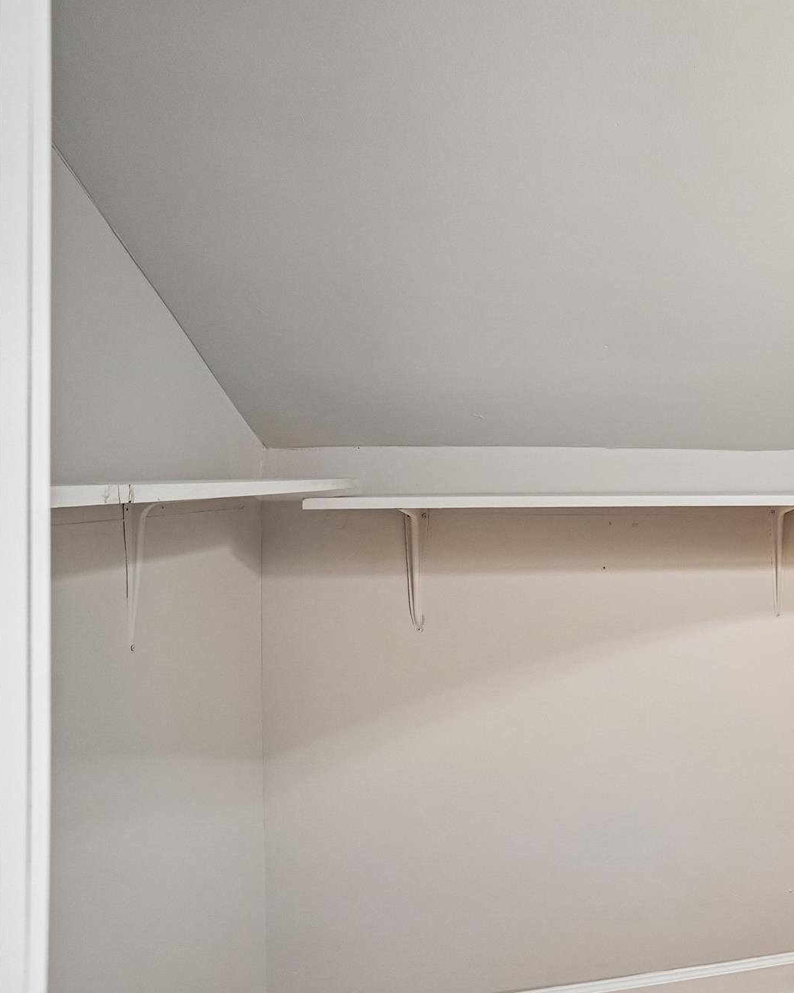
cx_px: 772
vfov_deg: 75.0
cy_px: 479
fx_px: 646
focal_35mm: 22
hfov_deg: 52.0
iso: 400
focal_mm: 10
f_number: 8
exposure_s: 1/3.33
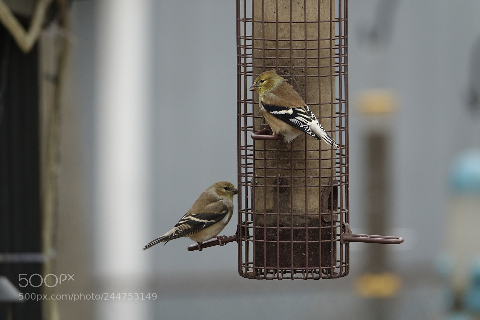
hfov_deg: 3.9
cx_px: 240
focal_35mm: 534
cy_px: 160
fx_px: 7118
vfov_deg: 2.6
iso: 250
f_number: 4
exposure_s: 1/250
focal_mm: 195.64
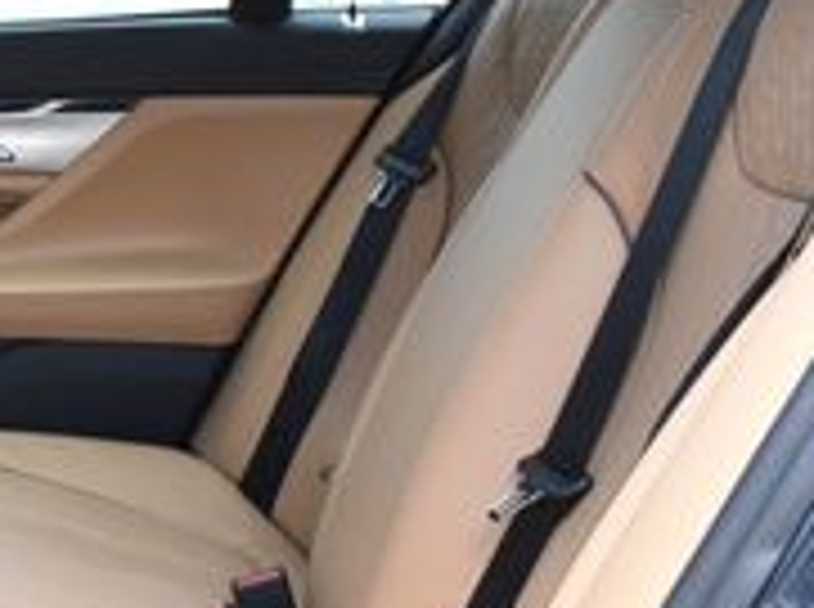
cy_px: 338
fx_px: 2159
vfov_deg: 16.0
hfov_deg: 19.2
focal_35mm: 92
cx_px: -333
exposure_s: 1/125
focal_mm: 18
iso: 400
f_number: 8
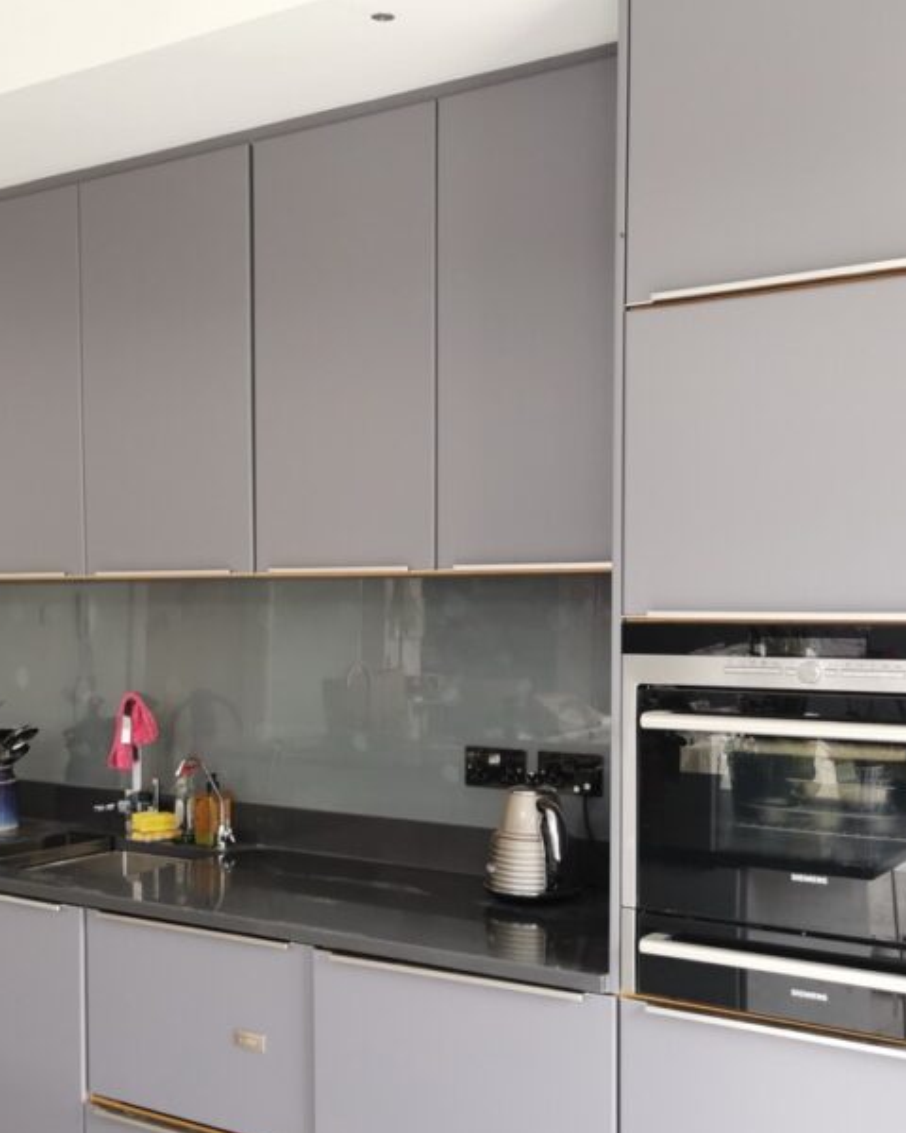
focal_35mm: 45
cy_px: 691
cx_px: 302
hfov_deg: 33.1
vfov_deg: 40.9
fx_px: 1508
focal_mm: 5.56
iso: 125
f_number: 1.6
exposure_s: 1/50
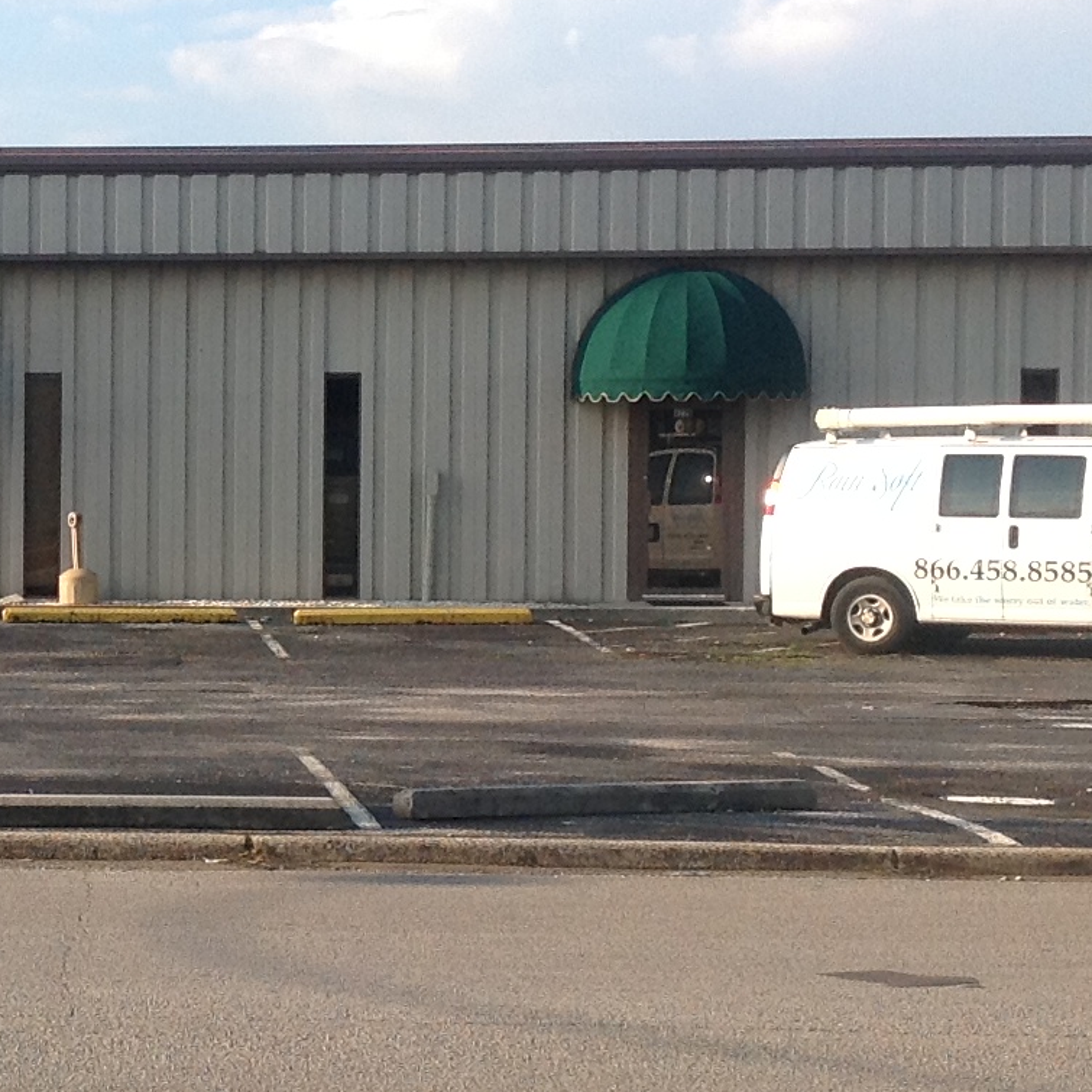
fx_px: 3783
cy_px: 545
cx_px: -33
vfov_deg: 16.4
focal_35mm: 106
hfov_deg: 16.1
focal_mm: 4.28
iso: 50
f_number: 2.4
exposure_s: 1/1080
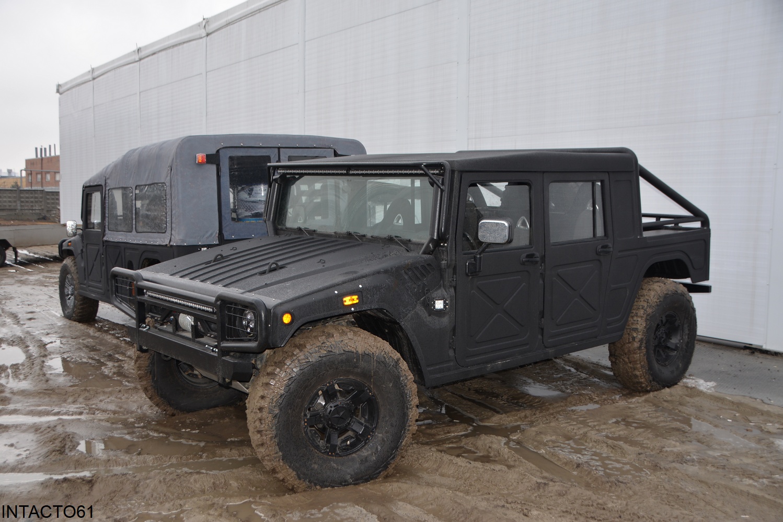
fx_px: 718
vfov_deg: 40.0
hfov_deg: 57.2
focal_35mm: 33
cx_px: 392
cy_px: 261
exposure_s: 1/125
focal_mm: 22
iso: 200
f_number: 3.8
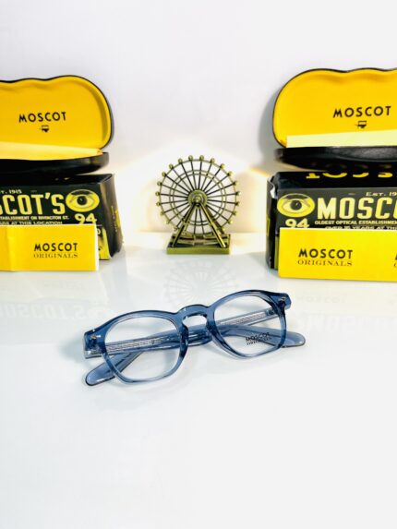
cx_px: 198
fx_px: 397
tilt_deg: -25.8
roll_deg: +4.4
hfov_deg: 53.1
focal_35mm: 26
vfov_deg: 67.3
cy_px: 264
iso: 50
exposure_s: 1/816
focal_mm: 5.1
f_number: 1.6
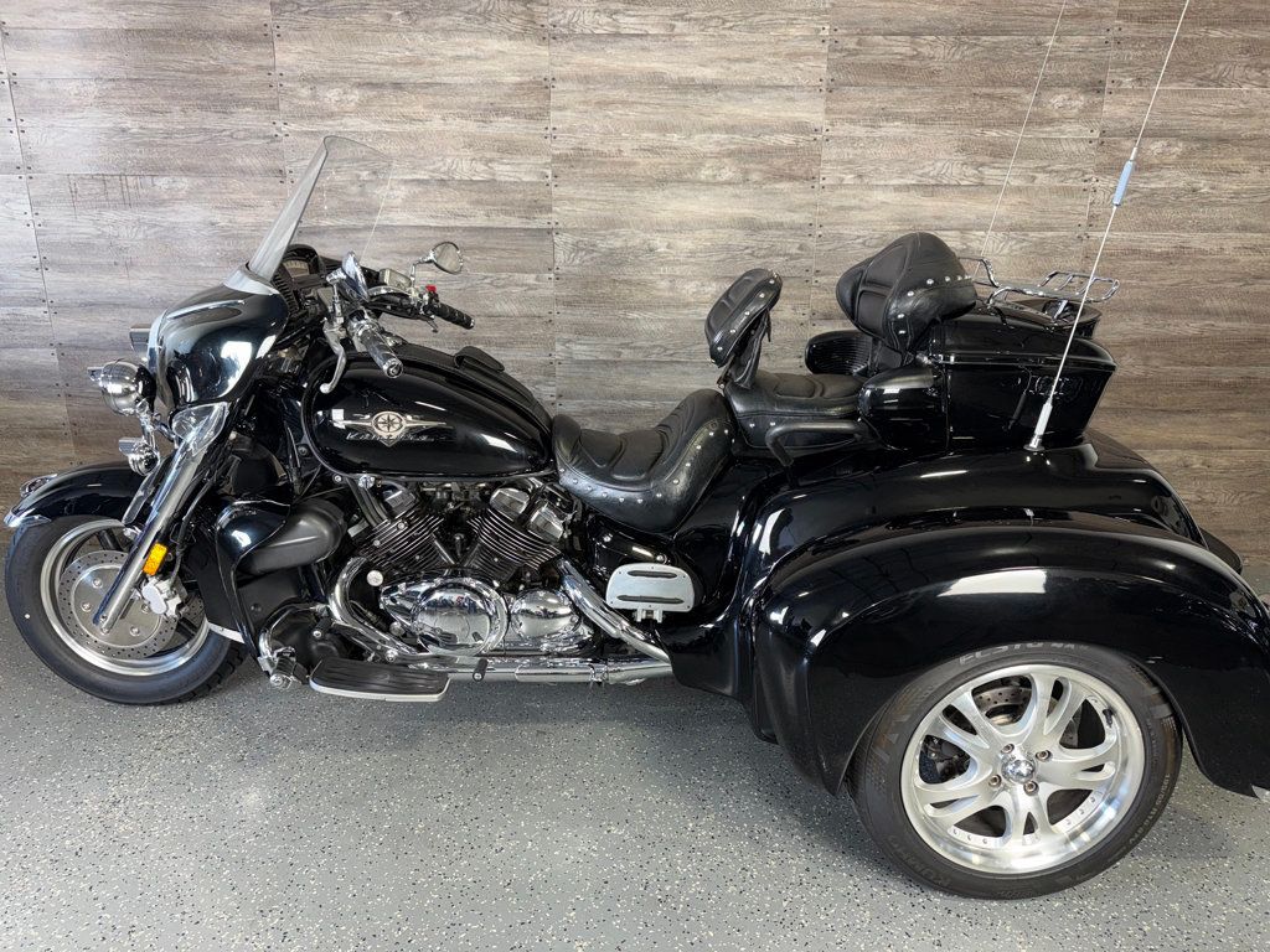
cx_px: 635
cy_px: 476
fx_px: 881
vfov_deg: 56.8
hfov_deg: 71.6
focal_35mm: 24
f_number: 1.78
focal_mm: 6.76
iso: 80
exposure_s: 1/22
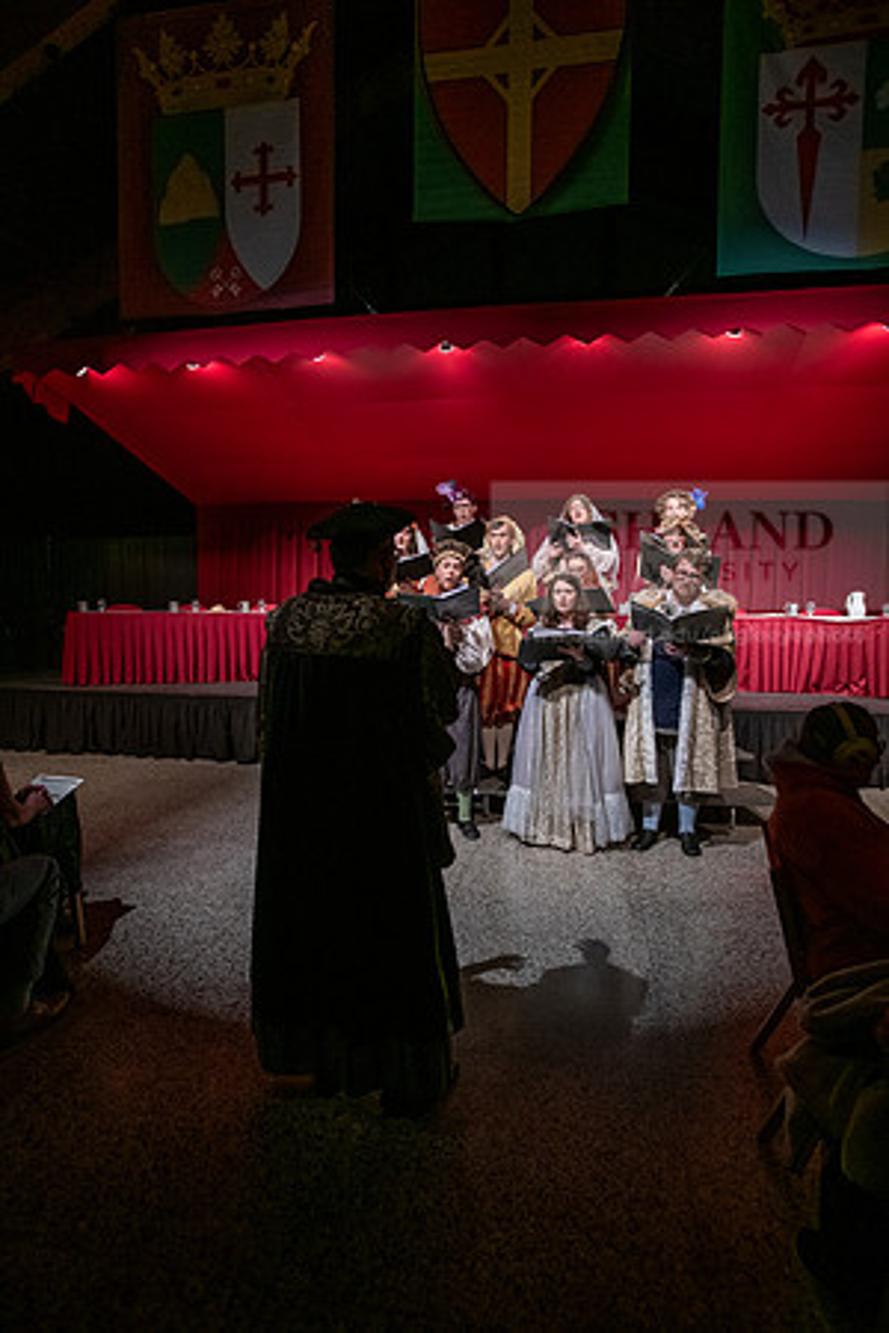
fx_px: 741
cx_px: 444
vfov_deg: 84.0
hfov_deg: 61.9
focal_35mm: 20
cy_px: 666
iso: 2000
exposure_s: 1/200
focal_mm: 20
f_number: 4
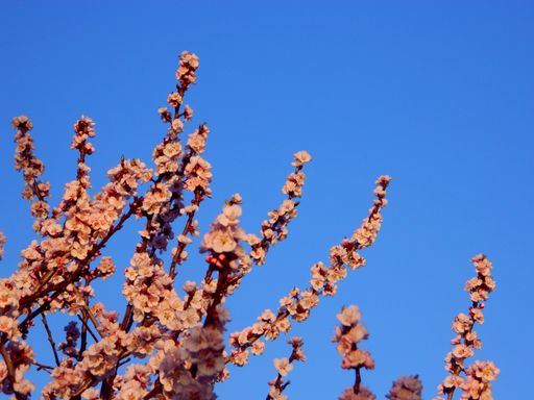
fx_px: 2314
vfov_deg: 9.9
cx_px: 267
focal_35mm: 150
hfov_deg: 13.2
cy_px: 200
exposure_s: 1/500
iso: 110
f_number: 4.9
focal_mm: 27
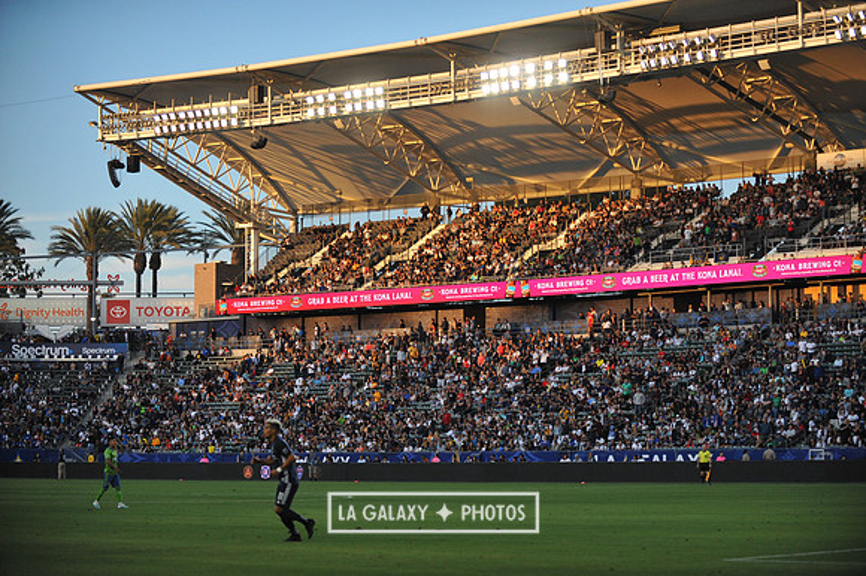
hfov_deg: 23.7
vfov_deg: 15.9
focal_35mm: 86
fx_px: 2068
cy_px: 288
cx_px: 433
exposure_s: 1/4000
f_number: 2.8
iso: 1600
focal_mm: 86
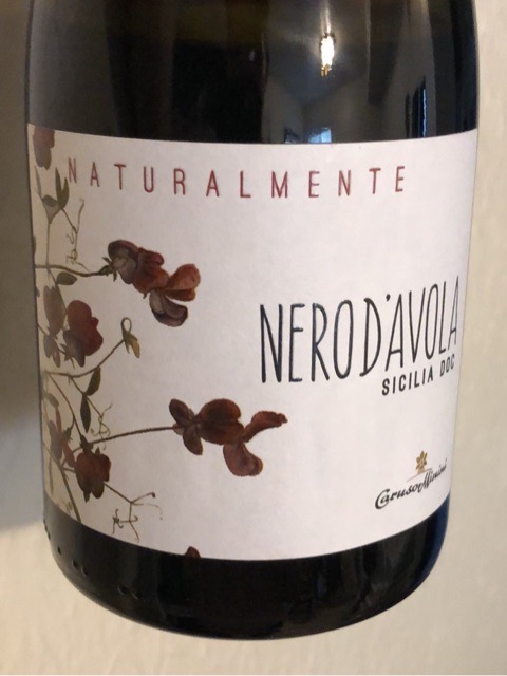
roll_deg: -2.4
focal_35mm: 64
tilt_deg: -24.6
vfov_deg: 30.3
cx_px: 254
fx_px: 1250
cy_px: 338
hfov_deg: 22.9
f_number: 1.8
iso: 320
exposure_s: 1/40
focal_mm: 3.99
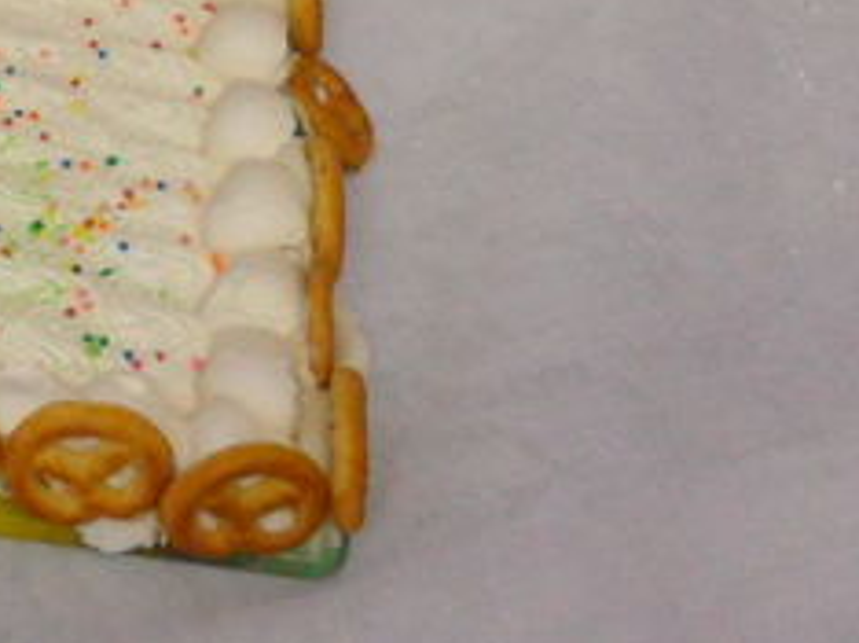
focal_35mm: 104
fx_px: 2578
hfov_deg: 16.9
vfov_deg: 13.7
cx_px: -481
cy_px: -182
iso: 400
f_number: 3.5
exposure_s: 1/30
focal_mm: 4.9
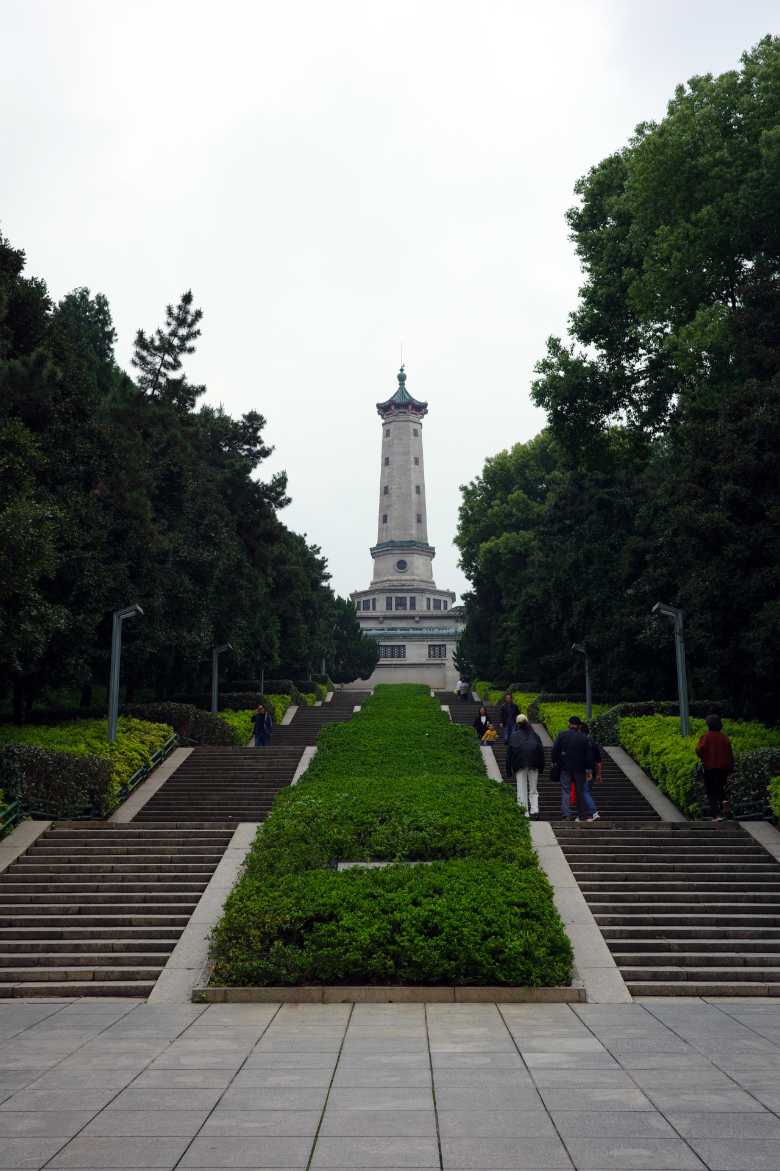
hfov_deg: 33.4
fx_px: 1300
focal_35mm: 40
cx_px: 390
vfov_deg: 48.5
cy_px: 586
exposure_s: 1/1000
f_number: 5.6
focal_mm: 26
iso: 200
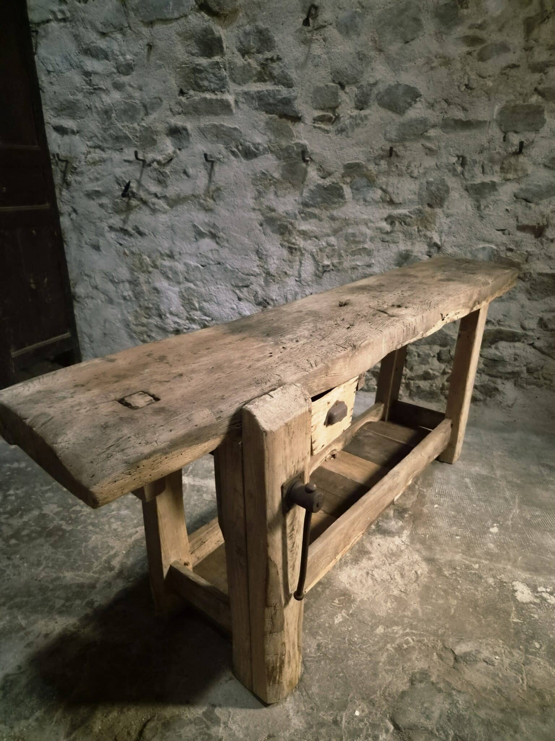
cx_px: 278
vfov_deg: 73.9
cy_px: 370
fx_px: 492
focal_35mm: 23
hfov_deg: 58.9
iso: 2500
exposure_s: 1/100
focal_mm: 5.4
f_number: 1.8
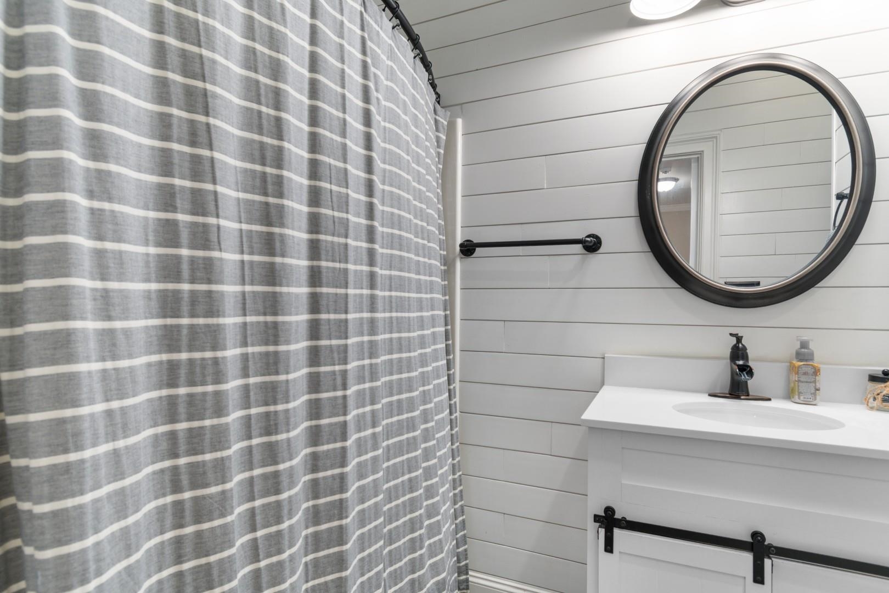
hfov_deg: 90.0
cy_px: 296
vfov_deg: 67.4
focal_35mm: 18
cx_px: 444
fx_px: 444
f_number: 4.8
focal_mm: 12
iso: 100
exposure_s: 1/10
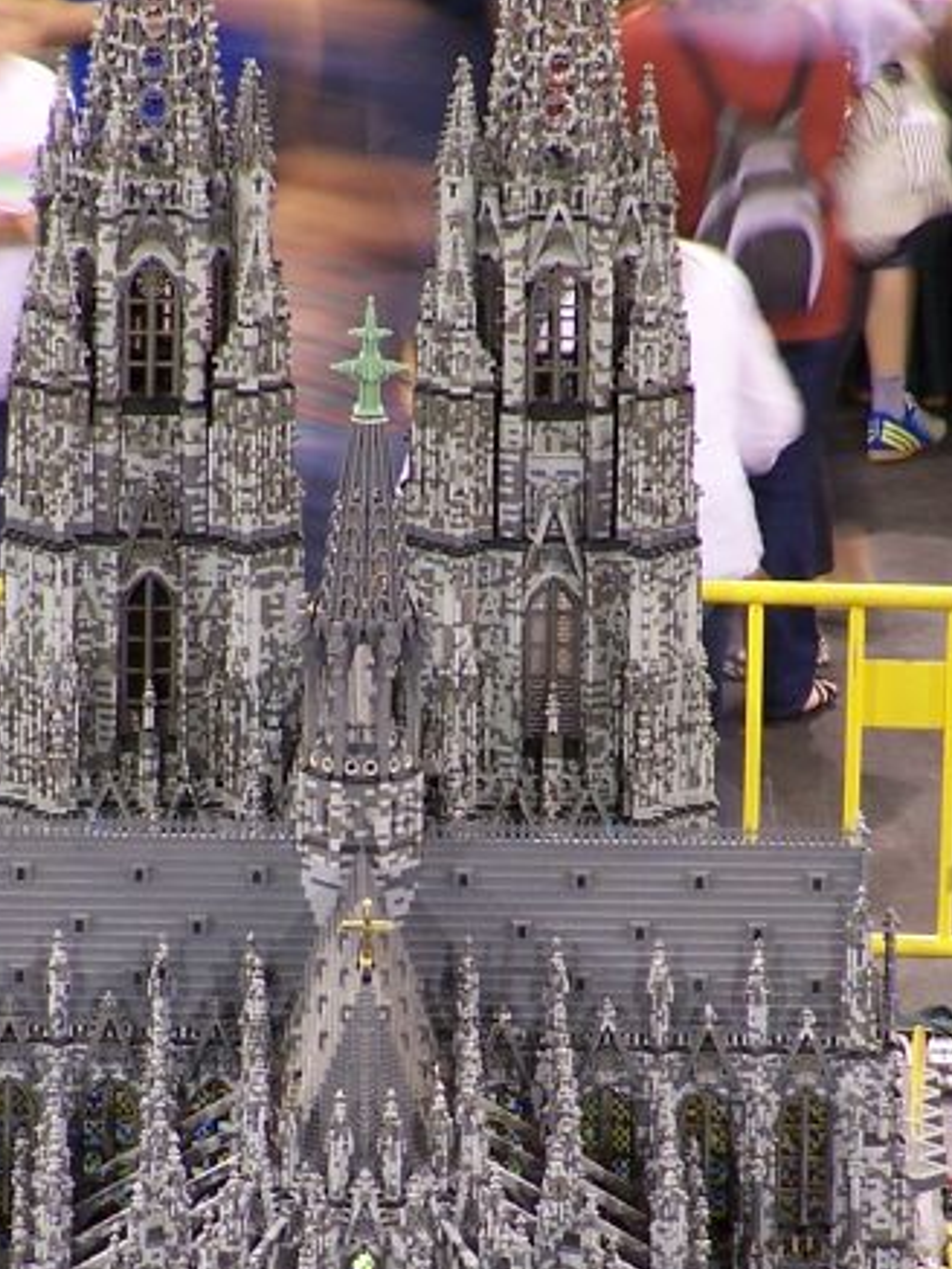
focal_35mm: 742
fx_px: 27195
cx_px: 372
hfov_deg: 2.0
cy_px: 804
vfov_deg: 2.7
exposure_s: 1/2
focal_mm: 52.6
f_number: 3.6
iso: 80
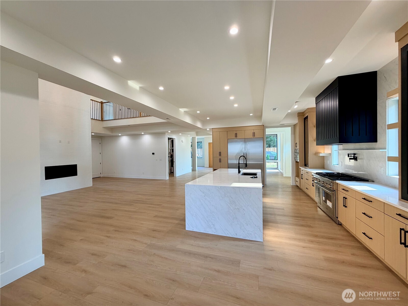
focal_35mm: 14
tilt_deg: -0.6
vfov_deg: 85.7
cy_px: 153
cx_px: 204
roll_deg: +1.3
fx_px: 165
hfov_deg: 102.1
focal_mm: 2.22
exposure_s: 1/120
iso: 160
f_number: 2.2
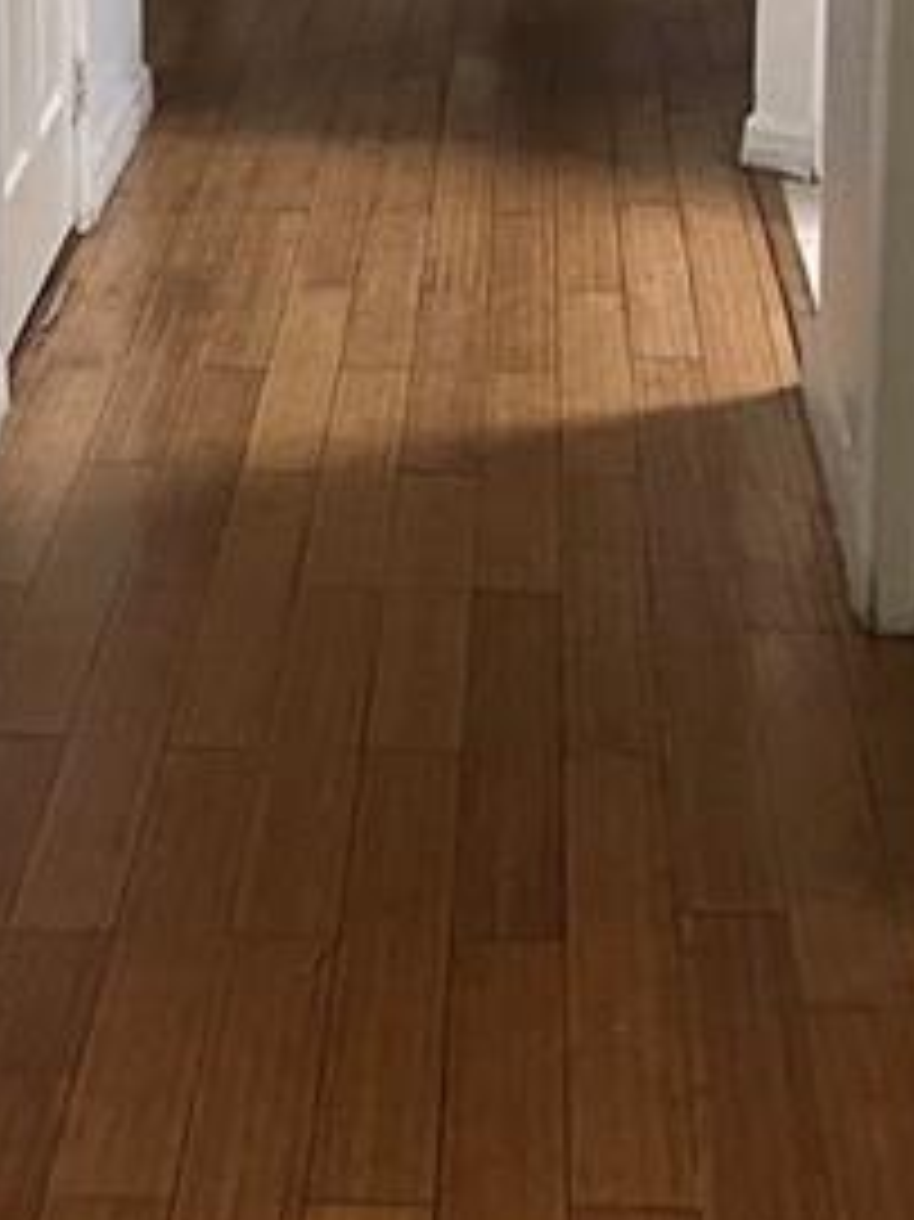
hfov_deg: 12.9
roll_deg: +0.2
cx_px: 392
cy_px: 167
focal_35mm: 115
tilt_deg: -12.2
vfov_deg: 16.9
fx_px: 4052
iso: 400
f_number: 1.6
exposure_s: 1/40
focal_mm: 5.1
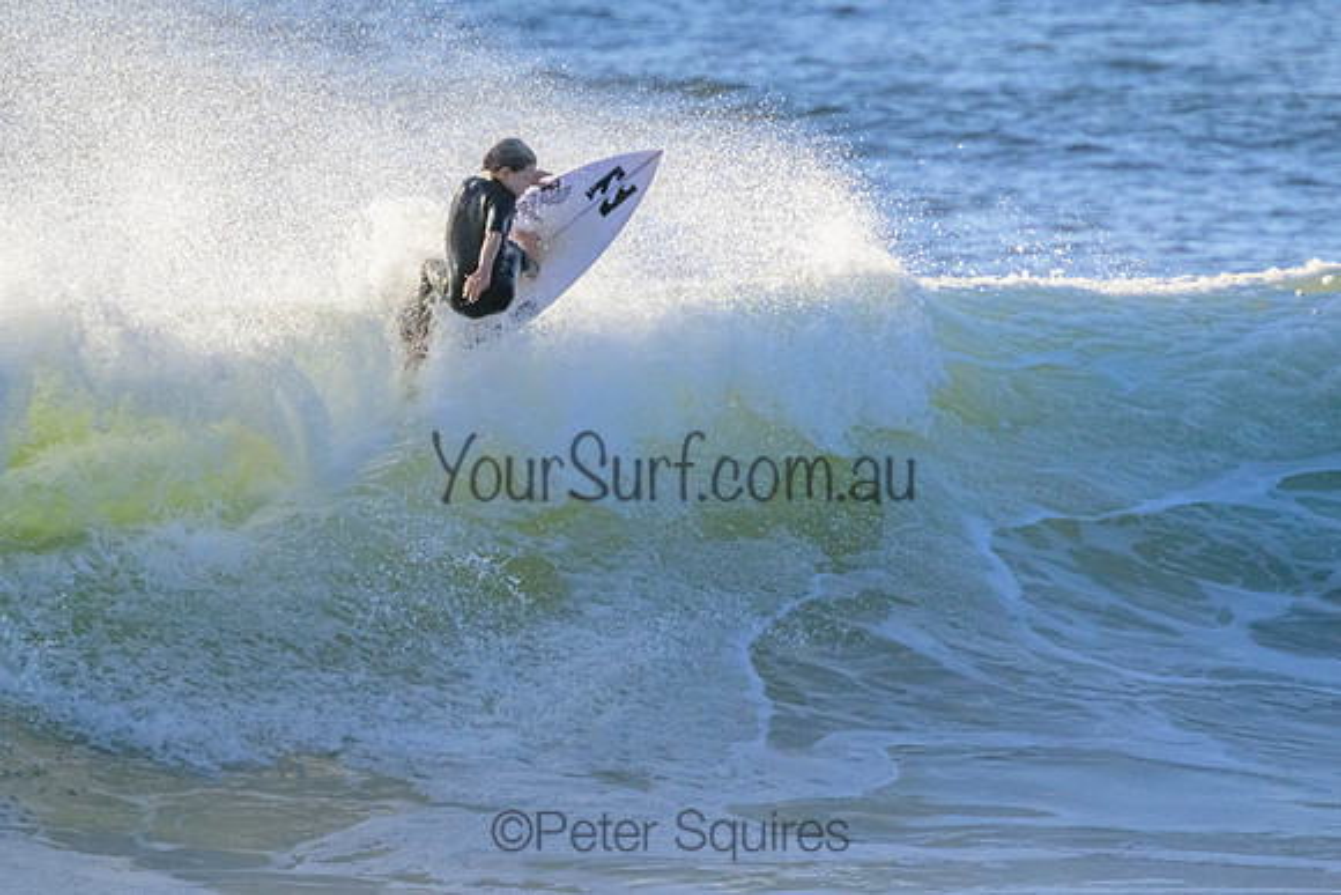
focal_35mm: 1098
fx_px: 40908
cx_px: 655
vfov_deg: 1.3
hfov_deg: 1.9
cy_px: 514
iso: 1400
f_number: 11
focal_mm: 800
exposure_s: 1/2000
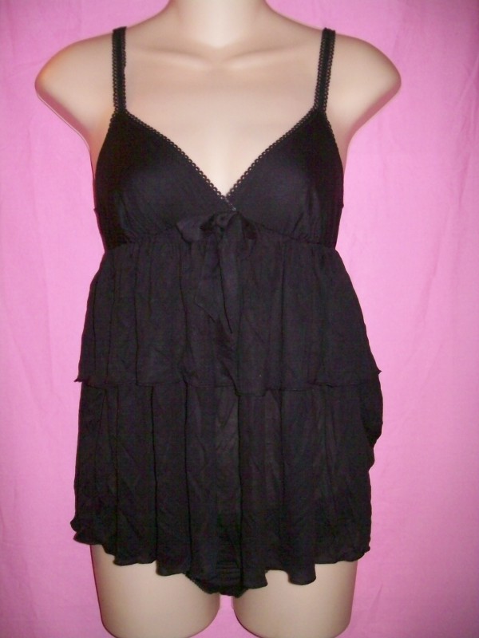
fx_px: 664
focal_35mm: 36
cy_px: 319
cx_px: 240
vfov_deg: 51.4
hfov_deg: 39.7
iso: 160
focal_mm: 6
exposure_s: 1/64
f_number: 2.7
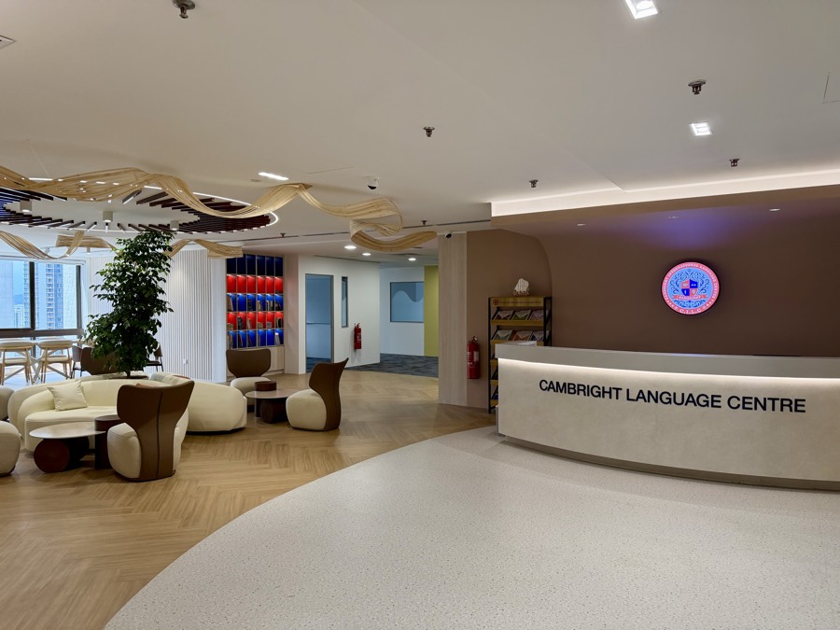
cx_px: 420
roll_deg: -0.3
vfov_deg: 56.8
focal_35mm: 24
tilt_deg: -1.2
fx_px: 582
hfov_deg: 71.6
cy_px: 315
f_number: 1.78
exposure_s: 1/100
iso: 125
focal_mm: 6.76
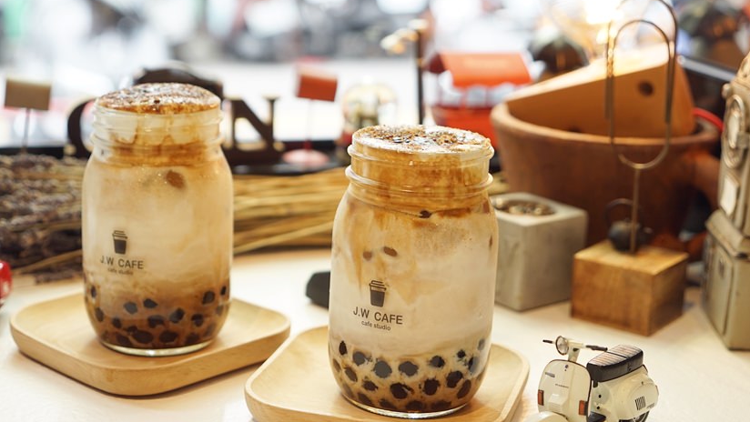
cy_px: 202
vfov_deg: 19.7
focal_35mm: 61
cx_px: 323
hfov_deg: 34.3
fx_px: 1213
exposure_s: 1/60
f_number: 4
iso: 320
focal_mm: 48
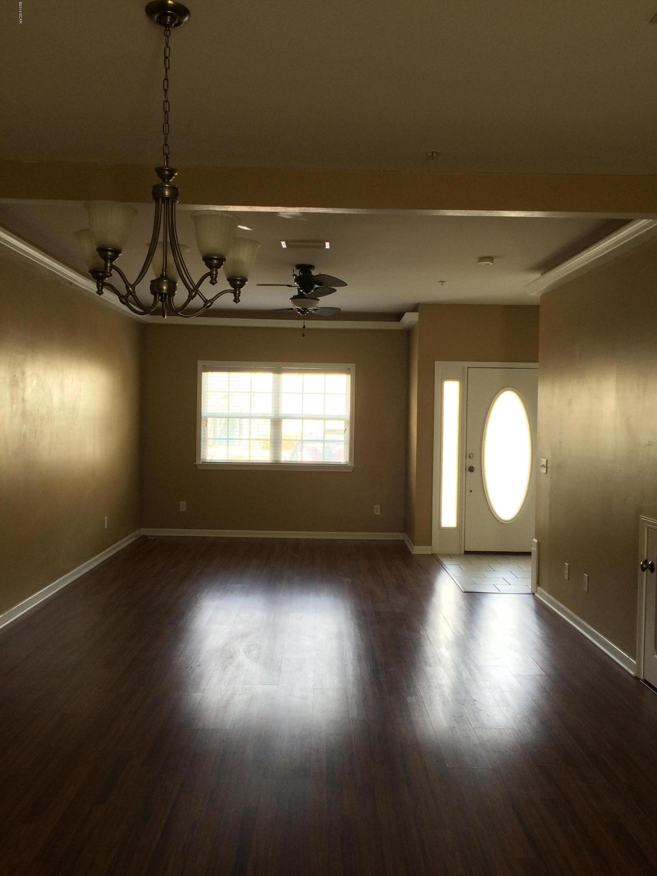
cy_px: 438
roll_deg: -0.3
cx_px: 328
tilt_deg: -2.1
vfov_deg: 61.7
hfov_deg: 48.2
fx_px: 734
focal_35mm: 29
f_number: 2.2
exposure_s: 1/60
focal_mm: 4.15
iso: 50
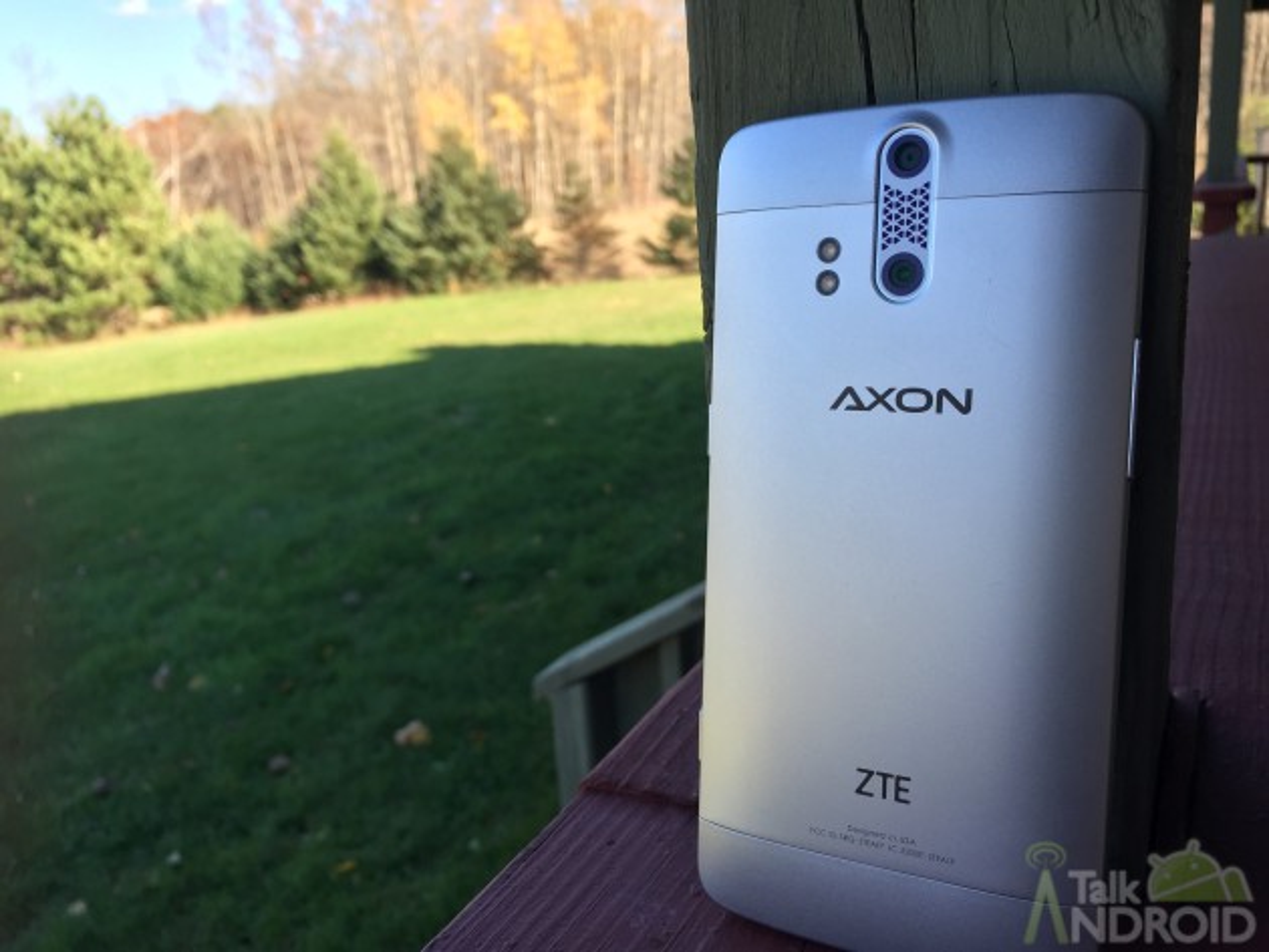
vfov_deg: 48.3
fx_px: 1064
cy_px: 476
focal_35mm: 29
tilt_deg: -15.9
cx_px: 634
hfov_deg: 61.6
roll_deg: +4.0
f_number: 2.2
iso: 32
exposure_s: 1/444
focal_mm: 4.15
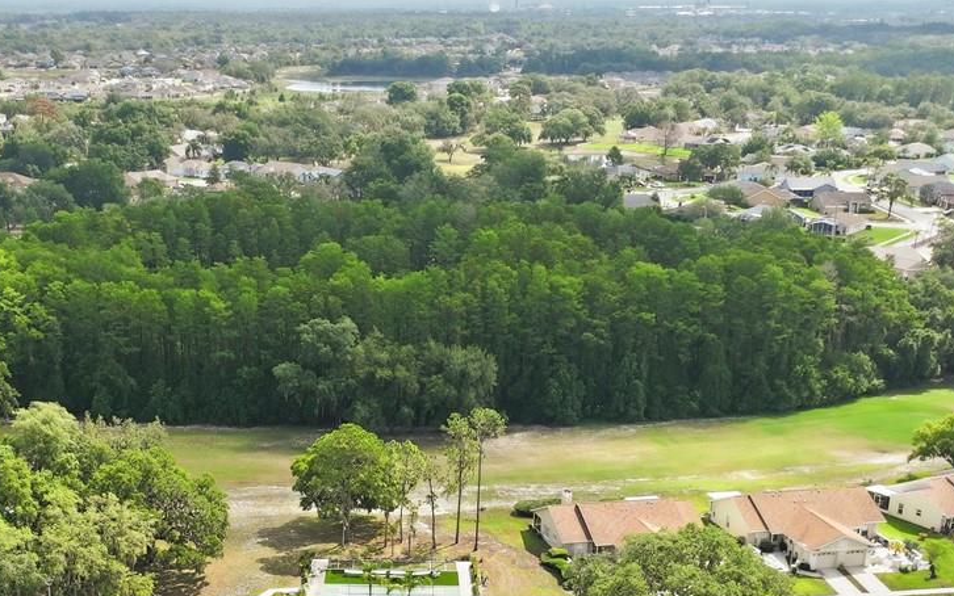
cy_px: 637
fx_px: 1456
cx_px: 321
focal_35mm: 56
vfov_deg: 22.0
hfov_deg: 35.9
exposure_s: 1/160
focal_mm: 12.3
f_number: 2.8
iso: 140
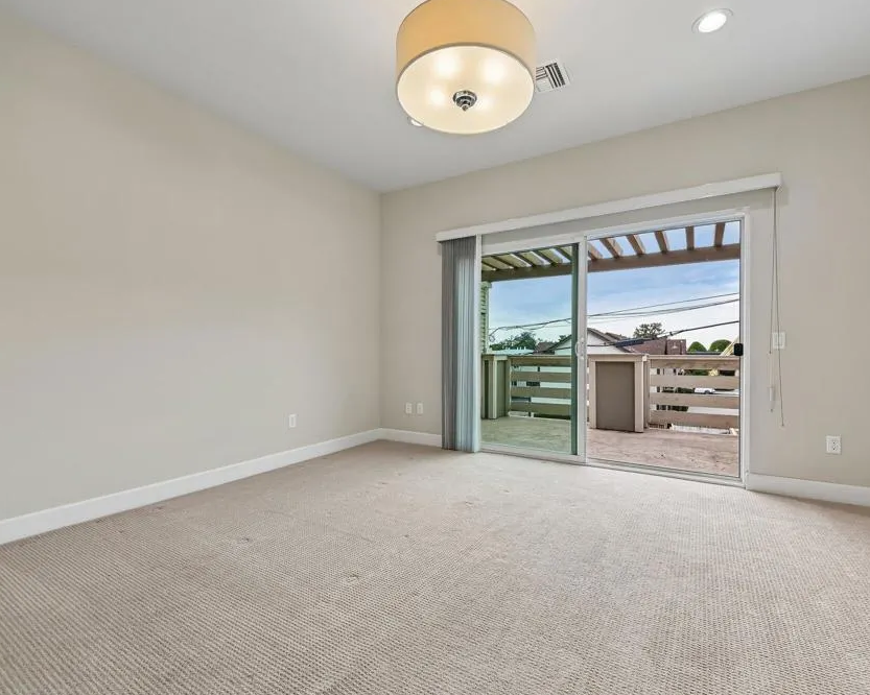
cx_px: 449
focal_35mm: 15
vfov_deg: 84.0
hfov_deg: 96.8
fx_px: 386
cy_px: 348
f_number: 8
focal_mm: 13
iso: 250
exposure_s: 1/20
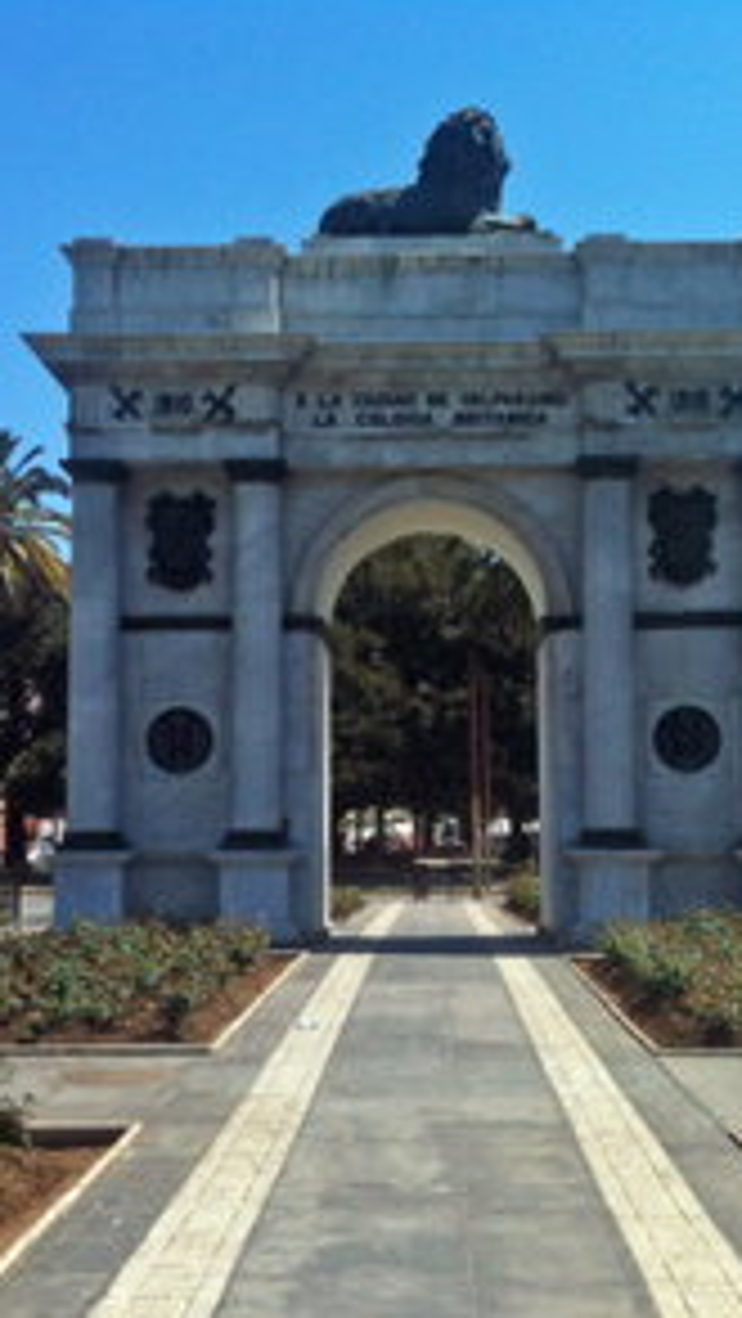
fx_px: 1817
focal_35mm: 52
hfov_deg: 23.1
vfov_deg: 39.9
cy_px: 666
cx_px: 396
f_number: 2.8
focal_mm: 3.85
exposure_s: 1/1281
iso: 64
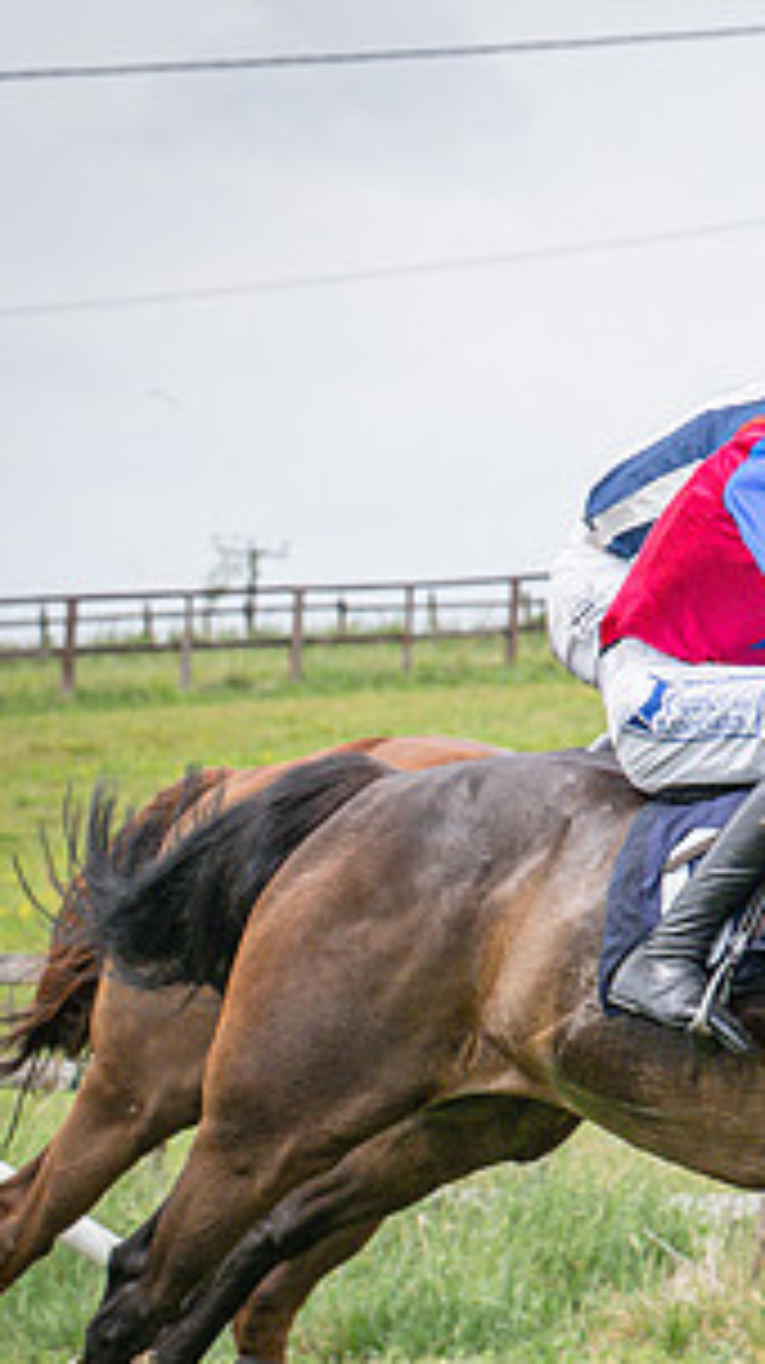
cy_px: 1014
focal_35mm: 287
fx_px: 10370
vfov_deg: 7.5
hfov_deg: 4.2
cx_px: 1377
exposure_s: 1/1600
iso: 400
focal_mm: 70
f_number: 5
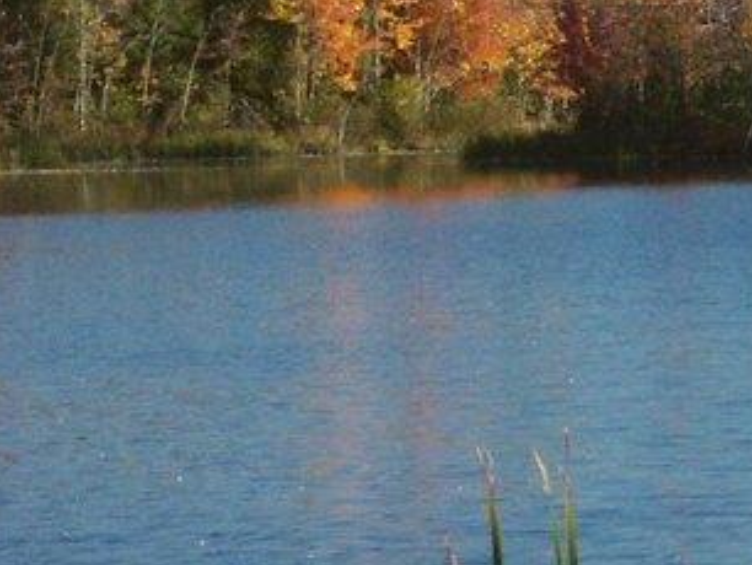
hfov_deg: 4.3
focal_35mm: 465
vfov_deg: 3.2
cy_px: -5
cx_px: 150
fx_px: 10110
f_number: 8
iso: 200
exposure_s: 1/60
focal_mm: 28.23
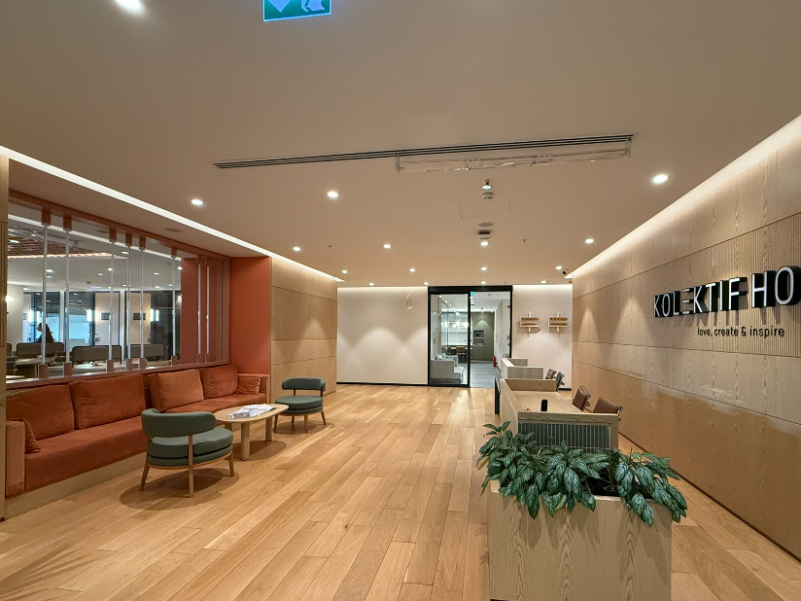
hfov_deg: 91.0
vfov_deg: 74.5
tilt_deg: +0.6
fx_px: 393
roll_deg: -0.4
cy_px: 334
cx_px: 420
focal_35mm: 17
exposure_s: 1/50
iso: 320
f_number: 2.2
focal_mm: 2.22
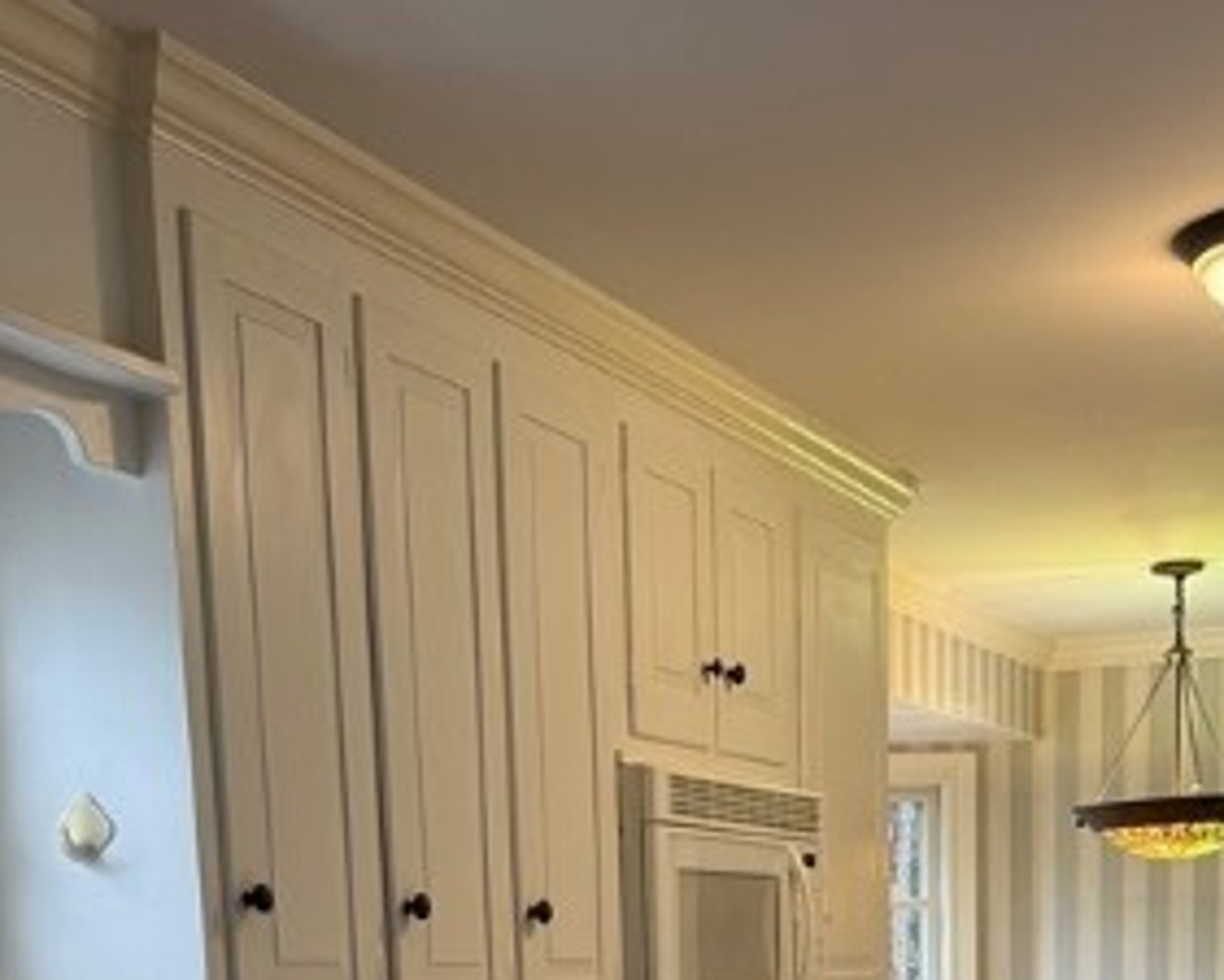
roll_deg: +1.9
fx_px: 2319
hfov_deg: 29.5
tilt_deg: -9.0
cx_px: 684
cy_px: 1350
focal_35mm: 64
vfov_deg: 21.1
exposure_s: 1/60
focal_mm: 6.76
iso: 125
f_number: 1.78
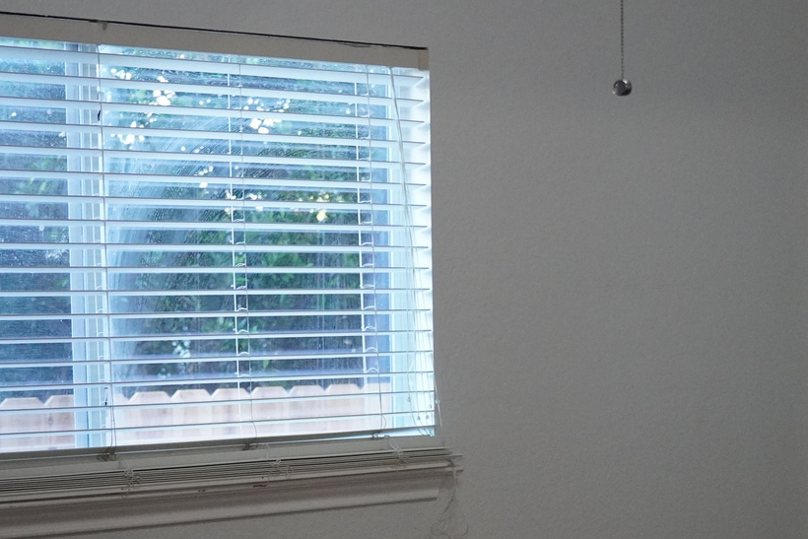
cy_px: 477
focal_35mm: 83
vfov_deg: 16.3
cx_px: 660
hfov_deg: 24.0
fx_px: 1863
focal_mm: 28
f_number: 2.8
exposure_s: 1/640
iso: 3200
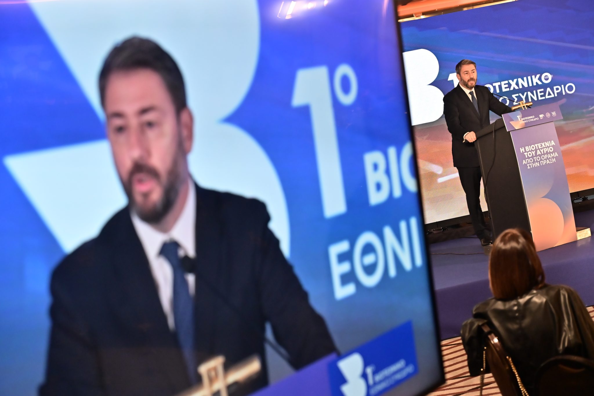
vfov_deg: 21.9
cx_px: 297
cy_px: 198
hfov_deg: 32.4
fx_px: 1023
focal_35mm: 62
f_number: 4.5
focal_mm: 62
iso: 3200
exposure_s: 1/250
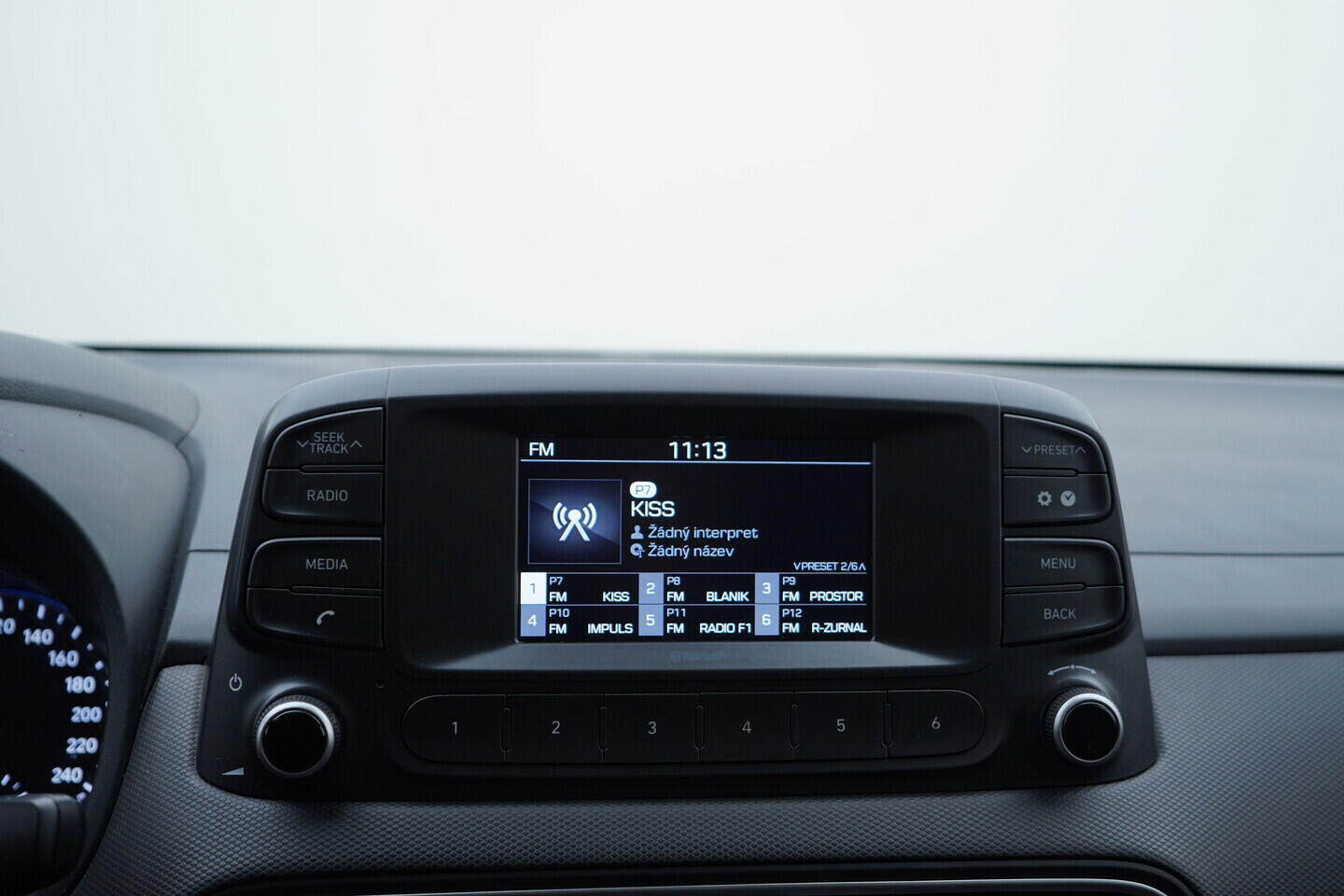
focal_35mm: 36
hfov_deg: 53.1
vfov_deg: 36.9
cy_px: 448
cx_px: 672
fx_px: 1344
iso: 125
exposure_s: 1/50
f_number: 3.2
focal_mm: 24
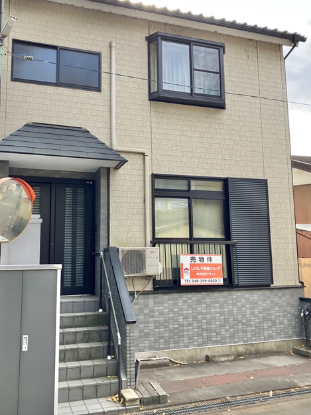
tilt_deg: +8.5
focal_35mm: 34
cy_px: 206
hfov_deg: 41.8
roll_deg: +1.6
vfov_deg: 54.0
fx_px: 408
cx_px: 153
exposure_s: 1/445
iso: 32
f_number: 1.8
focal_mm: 3.99
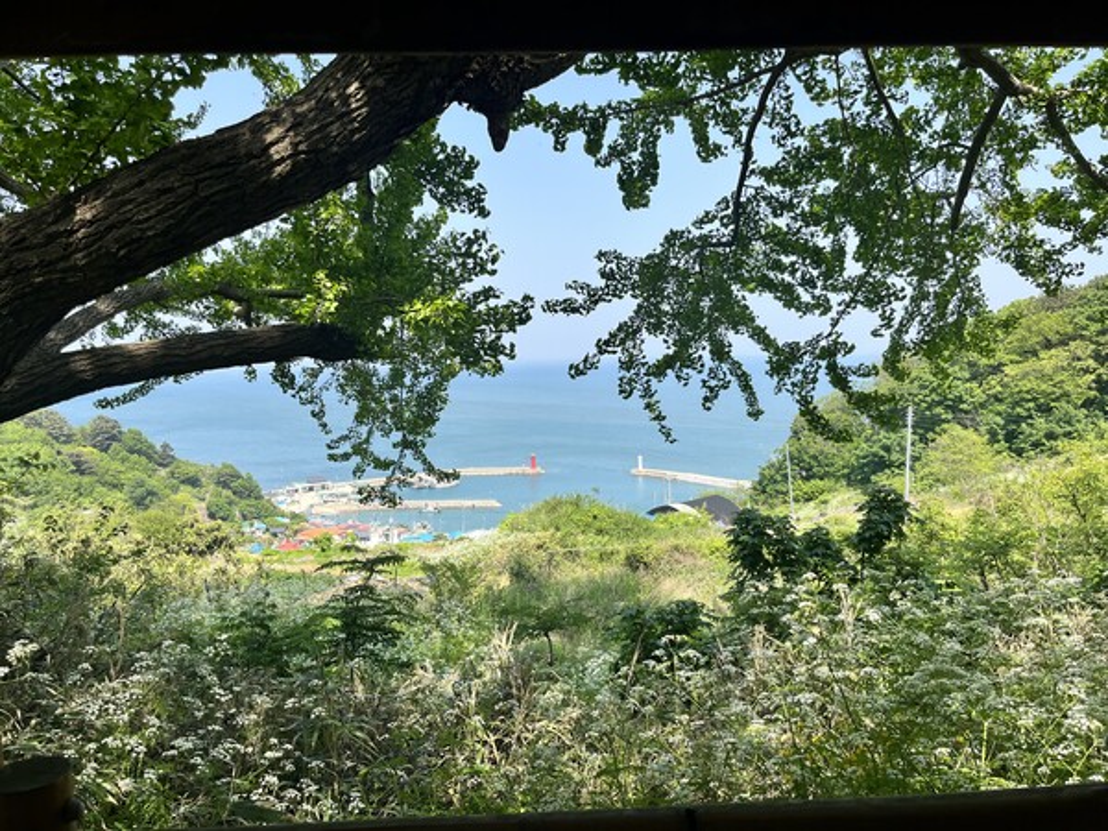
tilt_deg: -4.5
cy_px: 416
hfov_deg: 67.3
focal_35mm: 26
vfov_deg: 53.1
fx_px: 832
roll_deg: +2.2
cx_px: 554
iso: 50
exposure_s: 1/1890
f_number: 1.6
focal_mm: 5.1
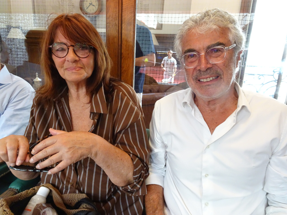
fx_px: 199
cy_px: 108
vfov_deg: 56.8
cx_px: 144
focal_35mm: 24
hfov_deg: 71.6
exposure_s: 1/30
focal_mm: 4.1
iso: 800
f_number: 3.5
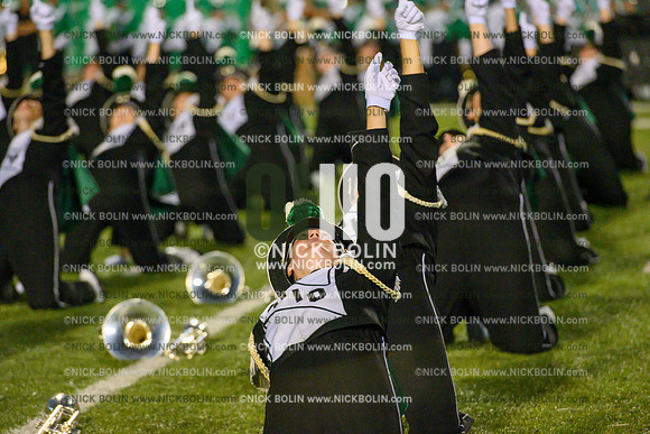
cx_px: 325
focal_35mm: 200
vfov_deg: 6.9
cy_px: 217
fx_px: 3612
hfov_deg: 10.3
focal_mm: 200
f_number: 4
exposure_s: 1/1600
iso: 10000
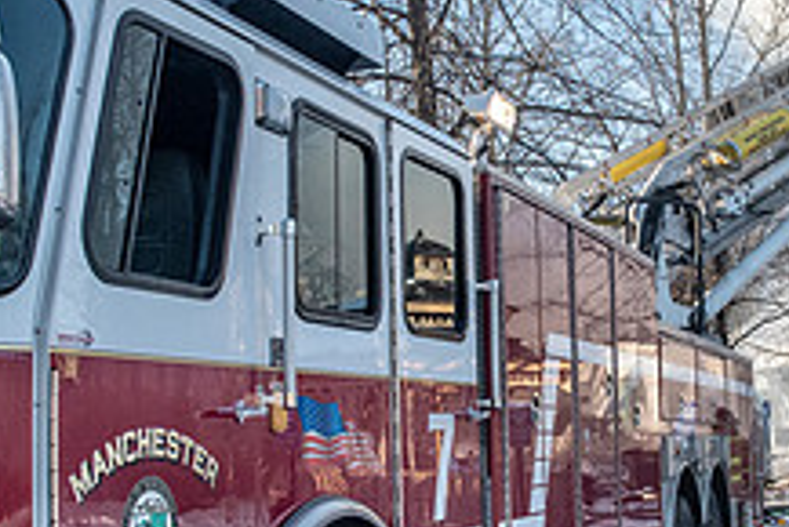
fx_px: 1404
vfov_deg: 21.3
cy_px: 256
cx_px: 538
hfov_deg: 31.1
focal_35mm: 64
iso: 1000
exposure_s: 1/1000
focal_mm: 16
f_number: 8
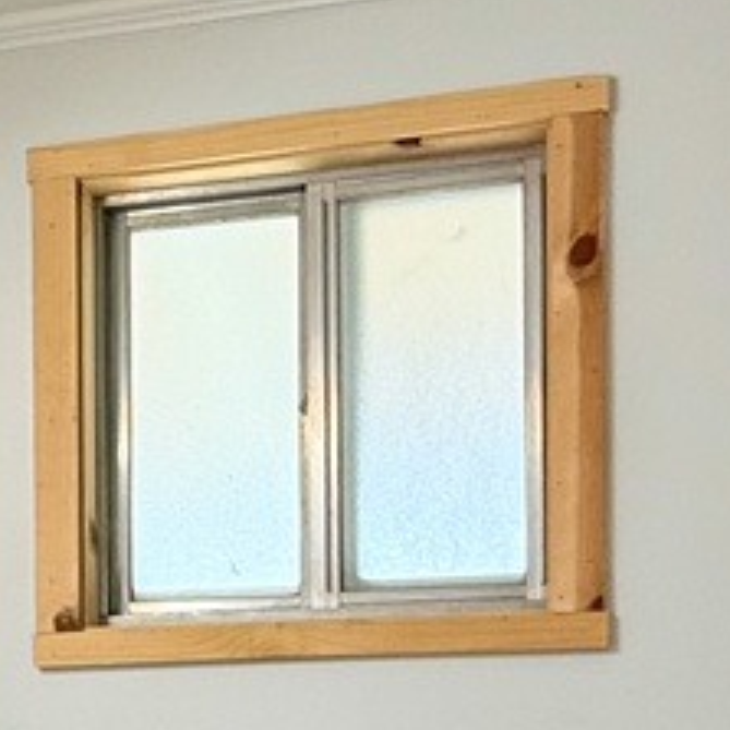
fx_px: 1909
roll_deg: +0.8
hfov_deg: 20.9
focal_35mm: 80
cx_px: -10
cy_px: 828
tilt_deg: -1.3
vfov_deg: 20.5
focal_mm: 2.22
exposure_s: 1/120
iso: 64
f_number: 2.2
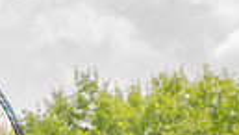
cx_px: -37
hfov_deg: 12.0
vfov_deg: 6.4
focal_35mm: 175
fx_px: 1111
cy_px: 405
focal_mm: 48
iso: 100
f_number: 6.3
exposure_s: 1/250
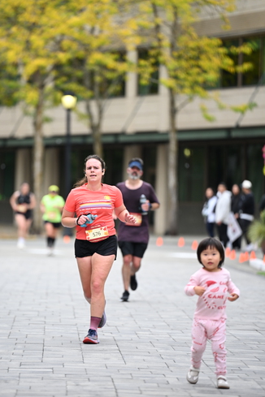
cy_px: 201
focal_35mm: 225
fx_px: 2484
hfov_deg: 6.1
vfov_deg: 9.1
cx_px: 117
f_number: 2.8
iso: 640
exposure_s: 1/2000
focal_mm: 200
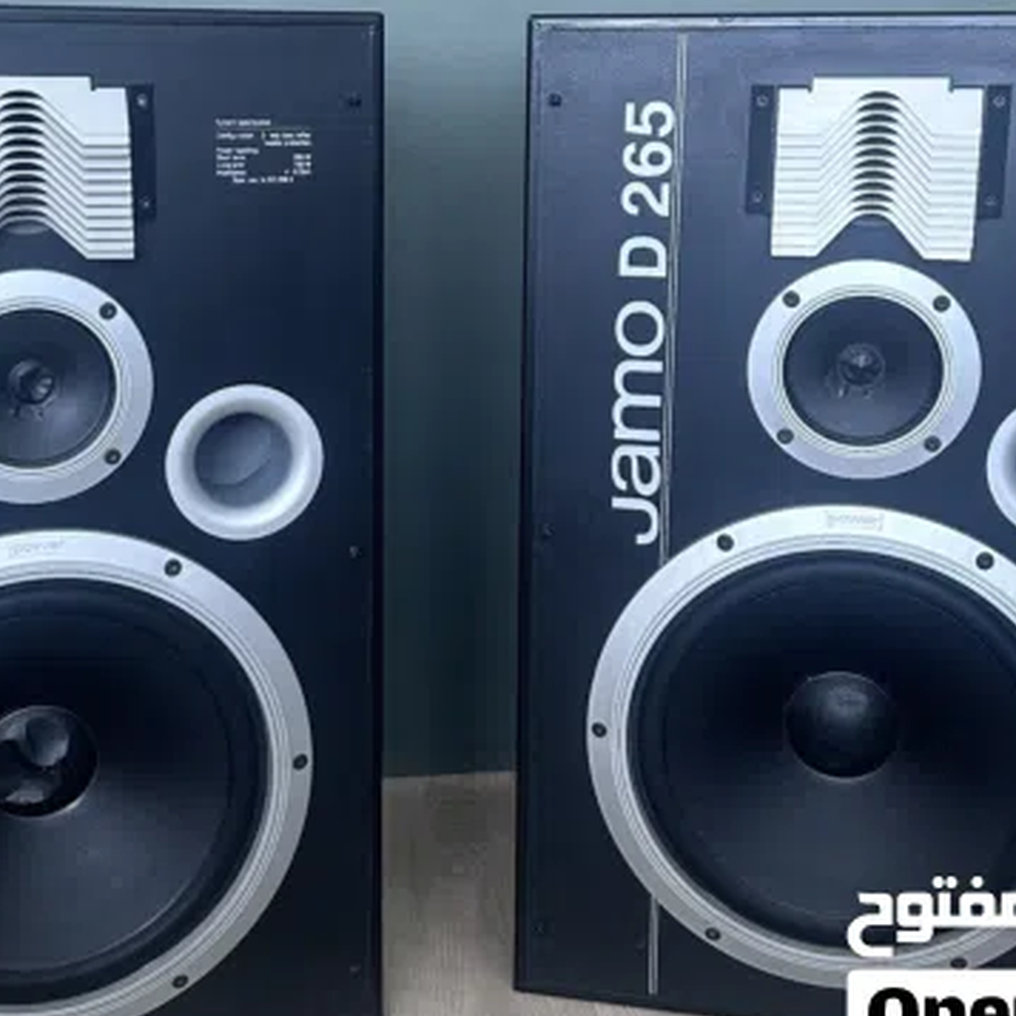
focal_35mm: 38
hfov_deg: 43.7
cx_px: 418
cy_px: 455
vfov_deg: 43.8
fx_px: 1262
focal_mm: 6.86
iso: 250
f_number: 1.78
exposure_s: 1/104
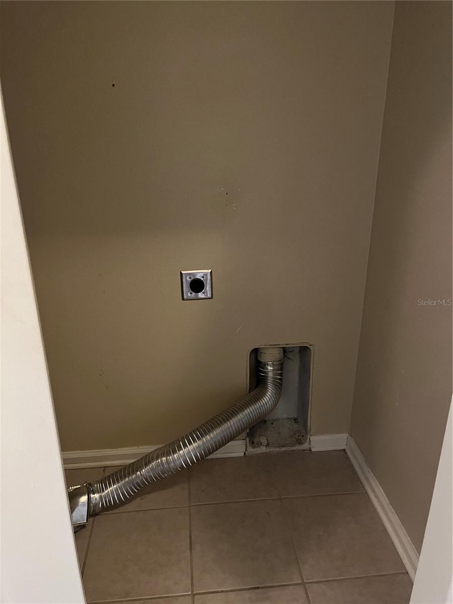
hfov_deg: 53.1
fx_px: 454
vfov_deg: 67.3
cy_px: 302
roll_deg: +0.2
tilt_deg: -20.1
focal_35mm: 26
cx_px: 226
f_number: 1.6
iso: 640
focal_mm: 5.1
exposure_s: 1/30
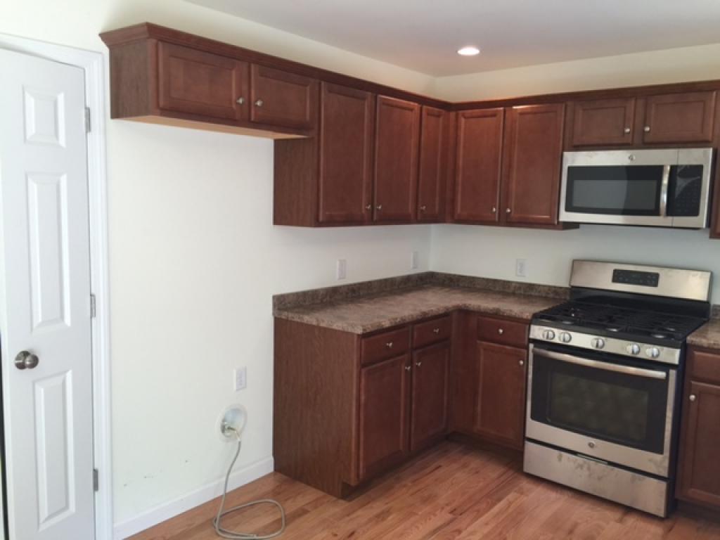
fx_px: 603
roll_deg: -2.4
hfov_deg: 61.7
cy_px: 270
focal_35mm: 29
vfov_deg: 48.2
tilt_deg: -6.8
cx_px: 360
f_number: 2.2
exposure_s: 1/30
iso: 32
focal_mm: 4.15
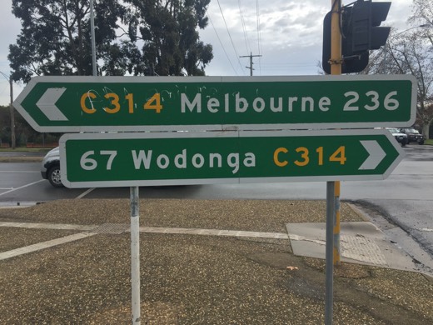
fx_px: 363
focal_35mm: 29
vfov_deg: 48.2
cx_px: 216
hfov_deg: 61.7
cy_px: 162
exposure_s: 1/1014
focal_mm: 4.15
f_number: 2.2
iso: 32
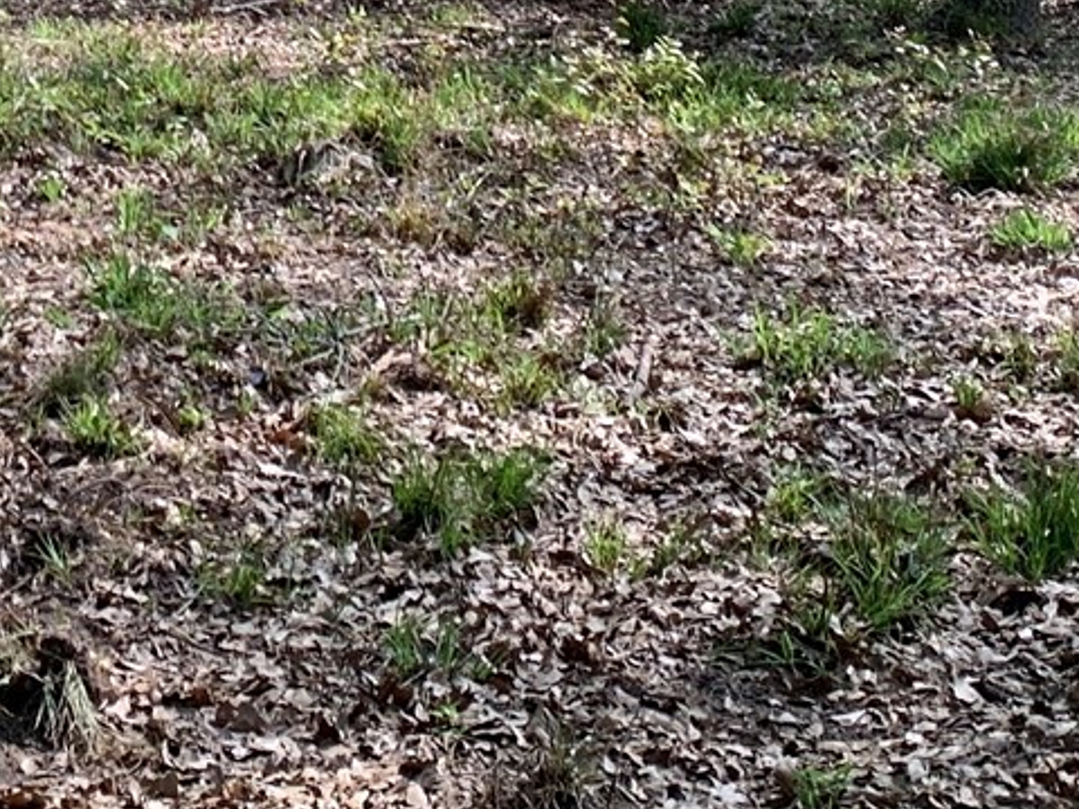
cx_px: -144
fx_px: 3460
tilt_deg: +0.5
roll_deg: +0.9
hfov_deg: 17.1
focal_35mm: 111
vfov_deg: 12.4
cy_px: -582
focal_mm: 4.25
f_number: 1.8
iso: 25
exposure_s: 1/198
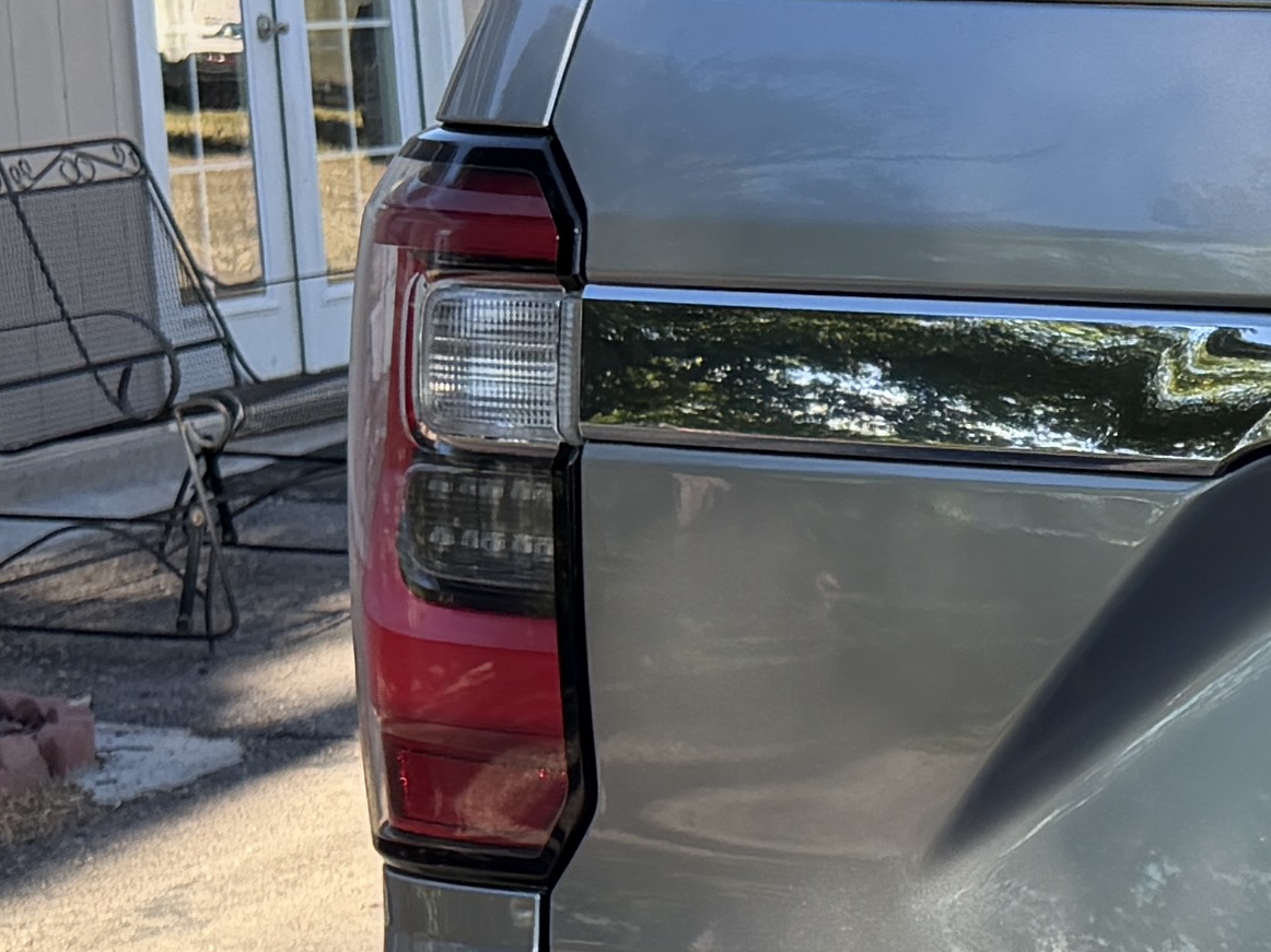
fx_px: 4332
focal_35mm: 118
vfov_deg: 12.5
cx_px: 1888
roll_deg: +0.7
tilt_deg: -9.7
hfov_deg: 15.4
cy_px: 703
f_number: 1.78
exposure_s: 1/1032
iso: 100
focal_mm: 6.76
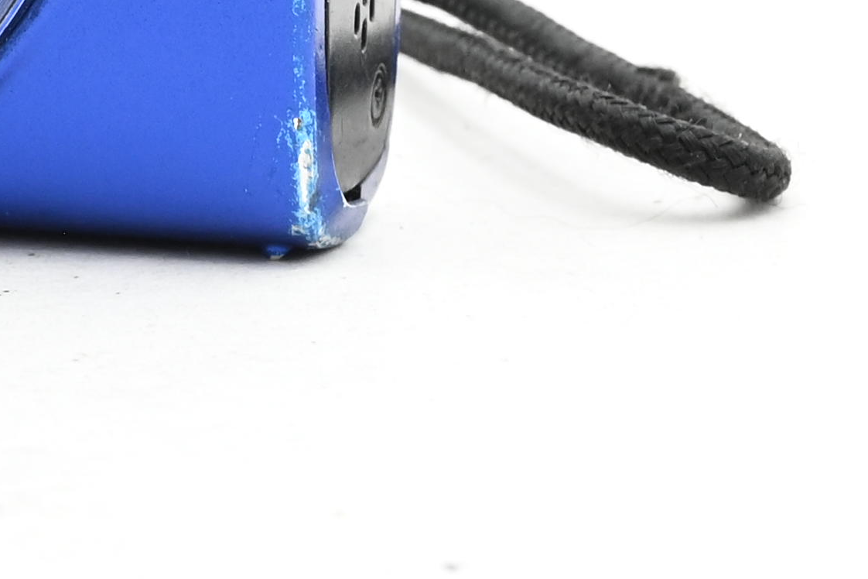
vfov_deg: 5.2
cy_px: -329
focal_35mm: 263
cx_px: -450
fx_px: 6341
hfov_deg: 7.7
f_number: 13
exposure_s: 1/125
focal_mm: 50
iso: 1250
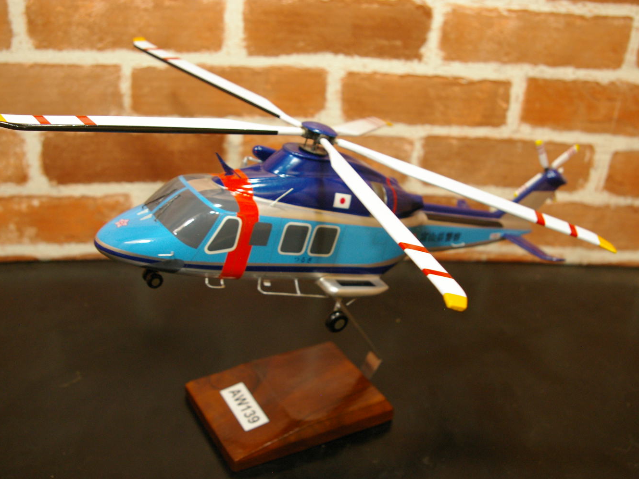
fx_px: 738
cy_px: 242
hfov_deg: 46.8
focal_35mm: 40
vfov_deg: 36.0
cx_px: 311
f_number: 5.6
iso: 800
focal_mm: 24
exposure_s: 1/30
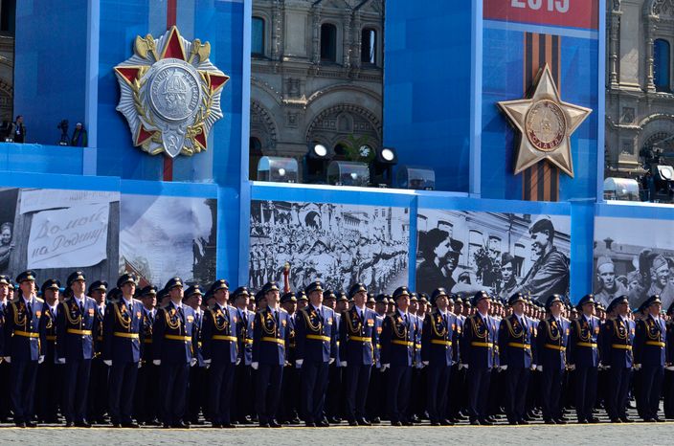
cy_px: 223
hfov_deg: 17.1
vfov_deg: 11.4
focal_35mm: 120
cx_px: 337
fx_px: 2242
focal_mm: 80
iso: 560
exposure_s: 1/500
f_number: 8
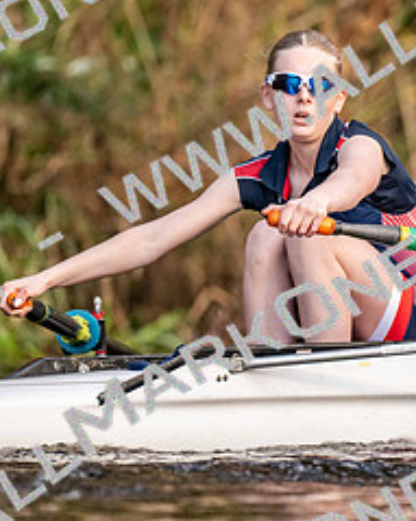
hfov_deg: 1.1
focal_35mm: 1368
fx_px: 21067
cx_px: 368
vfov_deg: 1.4
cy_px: 230
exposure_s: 1/2500
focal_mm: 600
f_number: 4
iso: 1800
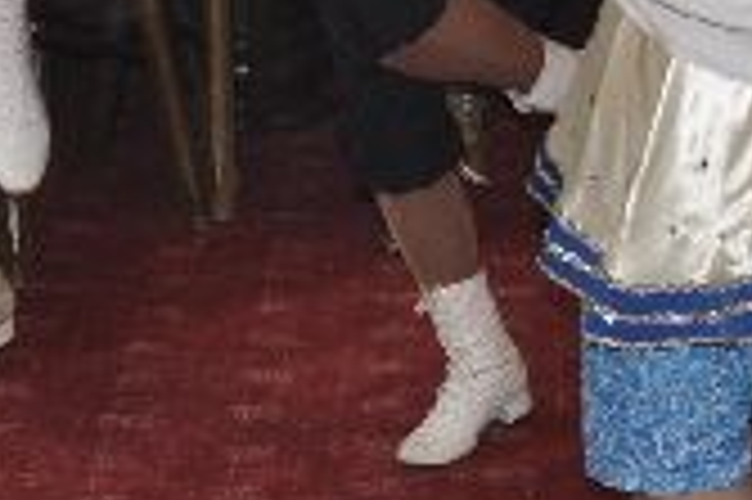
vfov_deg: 7.6
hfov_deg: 10.6
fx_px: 3744
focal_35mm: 179
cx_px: 1486
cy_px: 101
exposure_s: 1/60
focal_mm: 25
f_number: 4
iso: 400
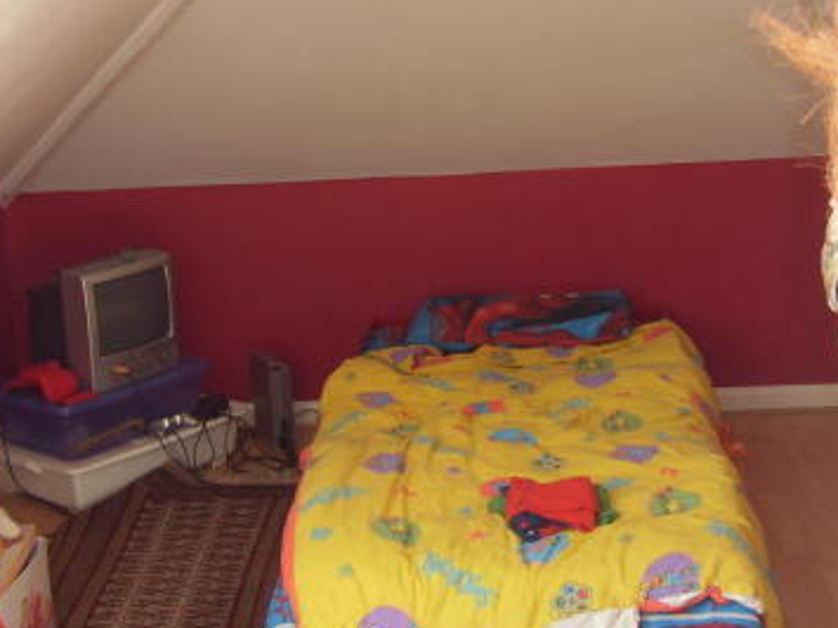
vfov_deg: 22.8
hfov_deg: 30.3
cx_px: 398
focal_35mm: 64
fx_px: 1549
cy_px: 192
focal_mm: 6.6
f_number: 3.5
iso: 100
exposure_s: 1/45
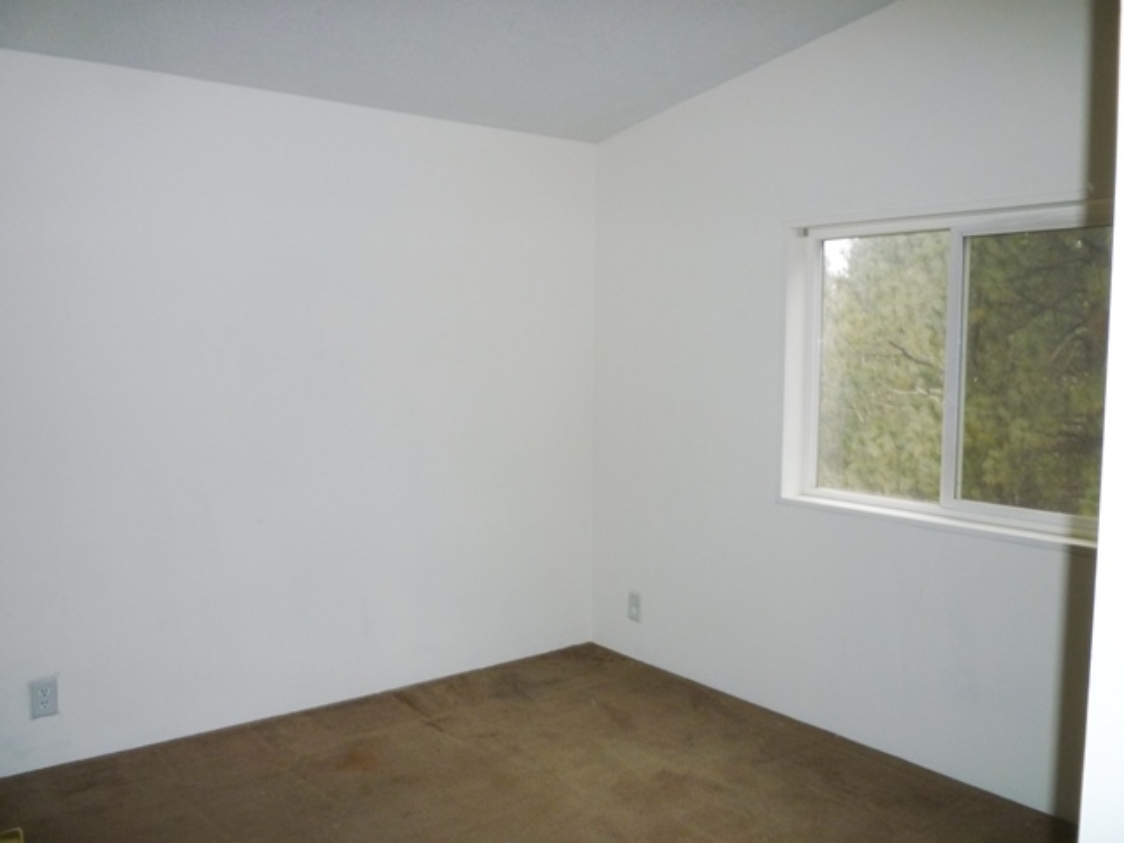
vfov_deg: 48.2
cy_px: 422
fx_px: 942
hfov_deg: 61.7
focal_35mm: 29
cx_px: 562
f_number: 3.3
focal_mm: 5.2
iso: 125
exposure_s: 1/60
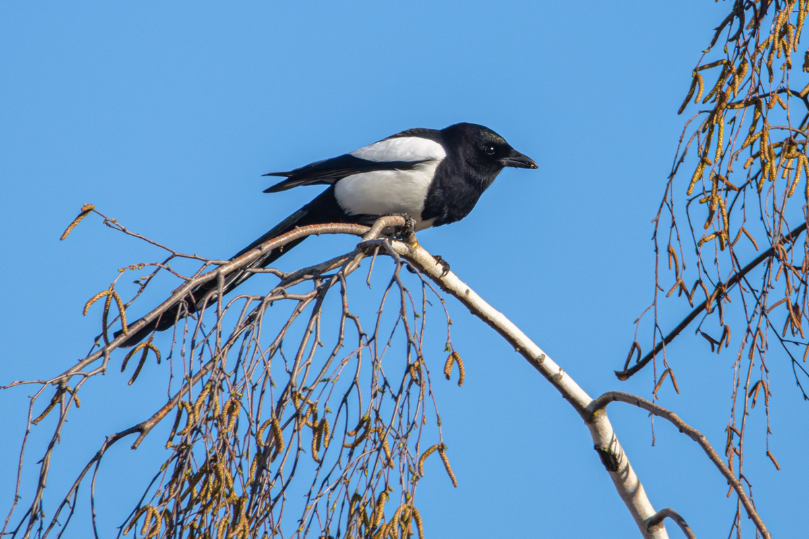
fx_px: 20223
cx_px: 404
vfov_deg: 1.5
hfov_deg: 2.3
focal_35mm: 900
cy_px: 270
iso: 280
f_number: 7.1
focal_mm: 600
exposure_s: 1/1000
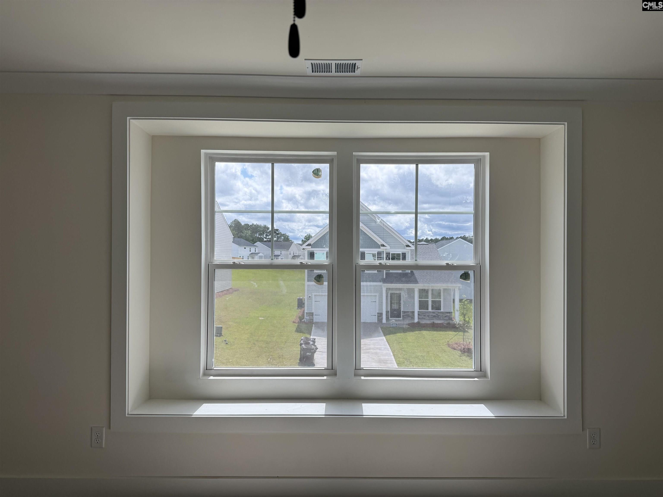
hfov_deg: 71.6
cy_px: 248
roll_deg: -0.6
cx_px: 332
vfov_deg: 56.8
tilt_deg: +1.7
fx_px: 460
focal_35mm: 24
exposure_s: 1/2370
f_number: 1.78
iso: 80
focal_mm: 6.76
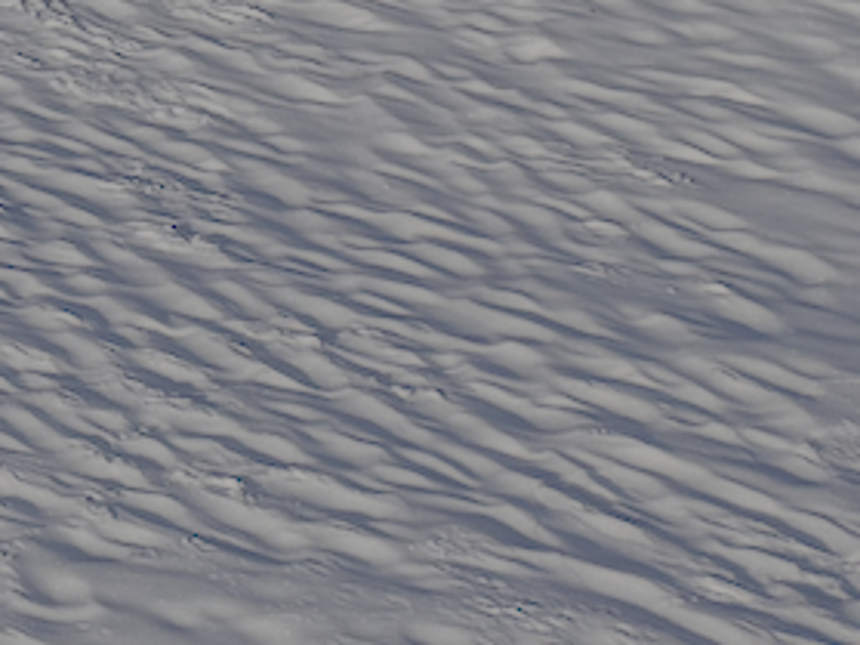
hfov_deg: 8.4
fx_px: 4271
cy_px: -830
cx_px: -2198
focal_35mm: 172
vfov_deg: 8.0
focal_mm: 6.76
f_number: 1.78
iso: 80
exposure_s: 1/10417
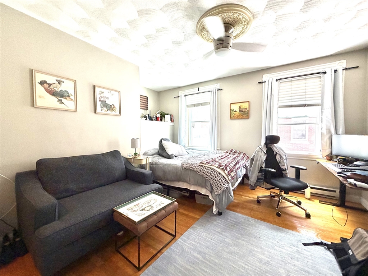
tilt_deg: -2.6
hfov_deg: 102.1
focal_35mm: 14
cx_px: 184
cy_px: 138
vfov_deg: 85.7
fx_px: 149
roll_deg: +0.7
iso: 200
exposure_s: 1/60
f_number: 2.2
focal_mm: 2.22
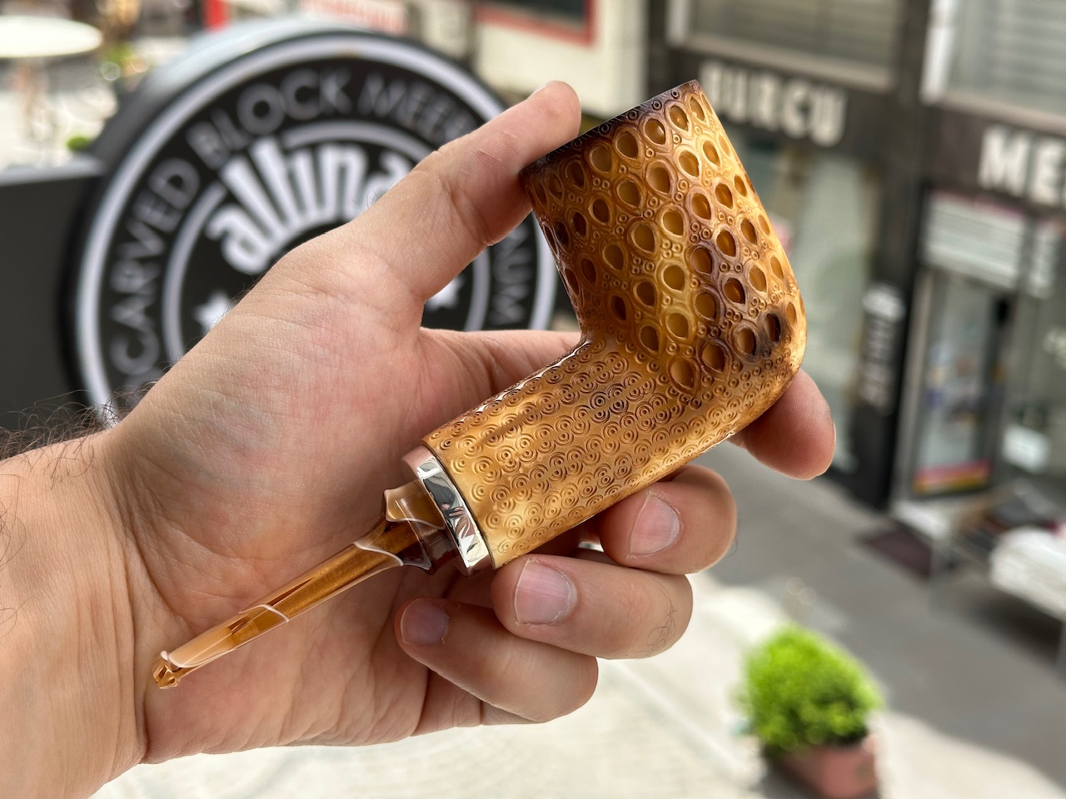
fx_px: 1478
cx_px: 533
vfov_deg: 30.3
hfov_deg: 39.7
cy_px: 400
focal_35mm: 48
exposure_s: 1/823
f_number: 1.78
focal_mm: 6.86
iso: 64
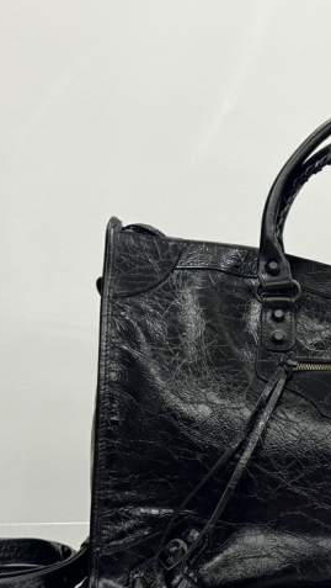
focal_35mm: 80
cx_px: 352
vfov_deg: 26.5
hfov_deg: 14.8
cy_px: 304
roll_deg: -0.1
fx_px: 1246
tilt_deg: -4.7
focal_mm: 6.76
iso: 160
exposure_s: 1/50
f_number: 1.78
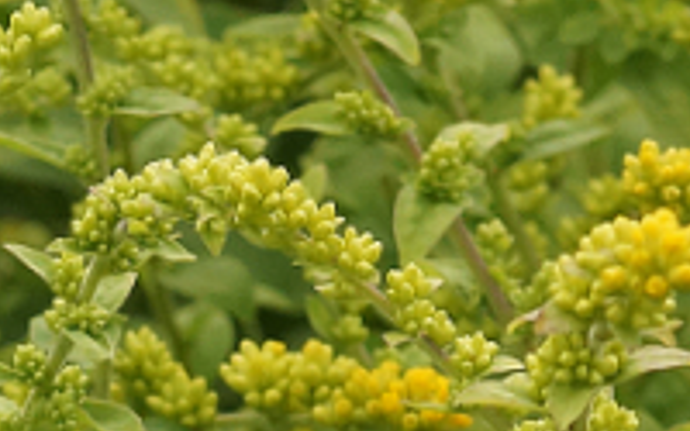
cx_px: 86
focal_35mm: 917
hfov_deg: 2.3
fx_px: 17244
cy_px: 948
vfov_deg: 1.4
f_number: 9
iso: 400
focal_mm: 100
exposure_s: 1/160
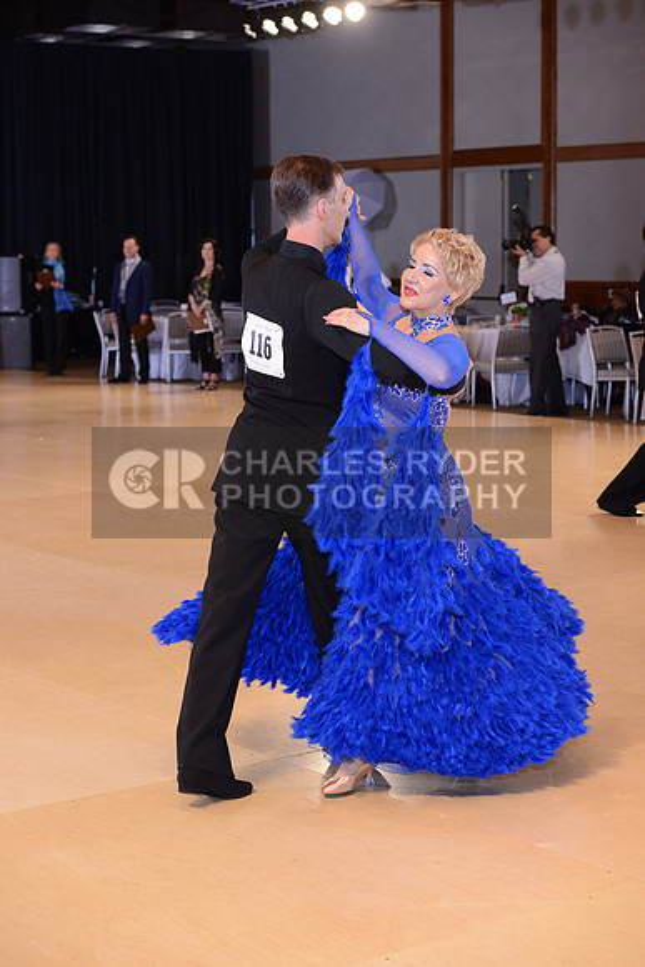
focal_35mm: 102
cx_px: 322
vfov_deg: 20.0
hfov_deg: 13.4
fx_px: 2739
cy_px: 484
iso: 1250
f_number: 5.6
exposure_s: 1/250
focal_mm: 102
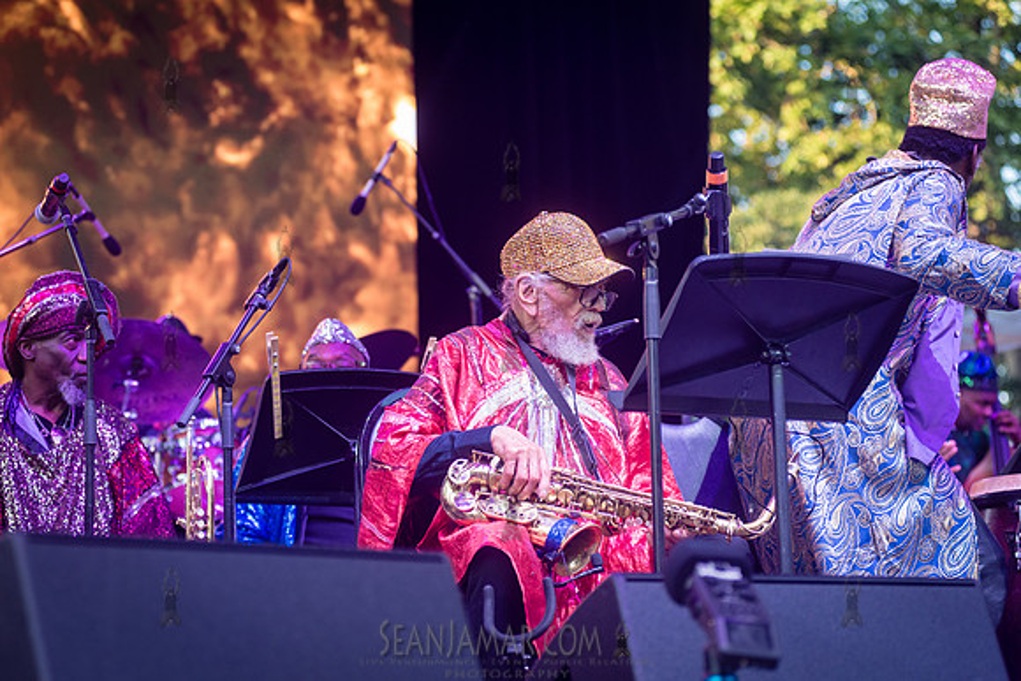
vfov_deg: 17.1
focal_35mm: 80
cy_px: 340
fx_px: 2269
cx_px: 510
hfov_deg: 25.4
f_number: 3.5
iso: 1000
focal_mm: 80
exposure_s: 1/400
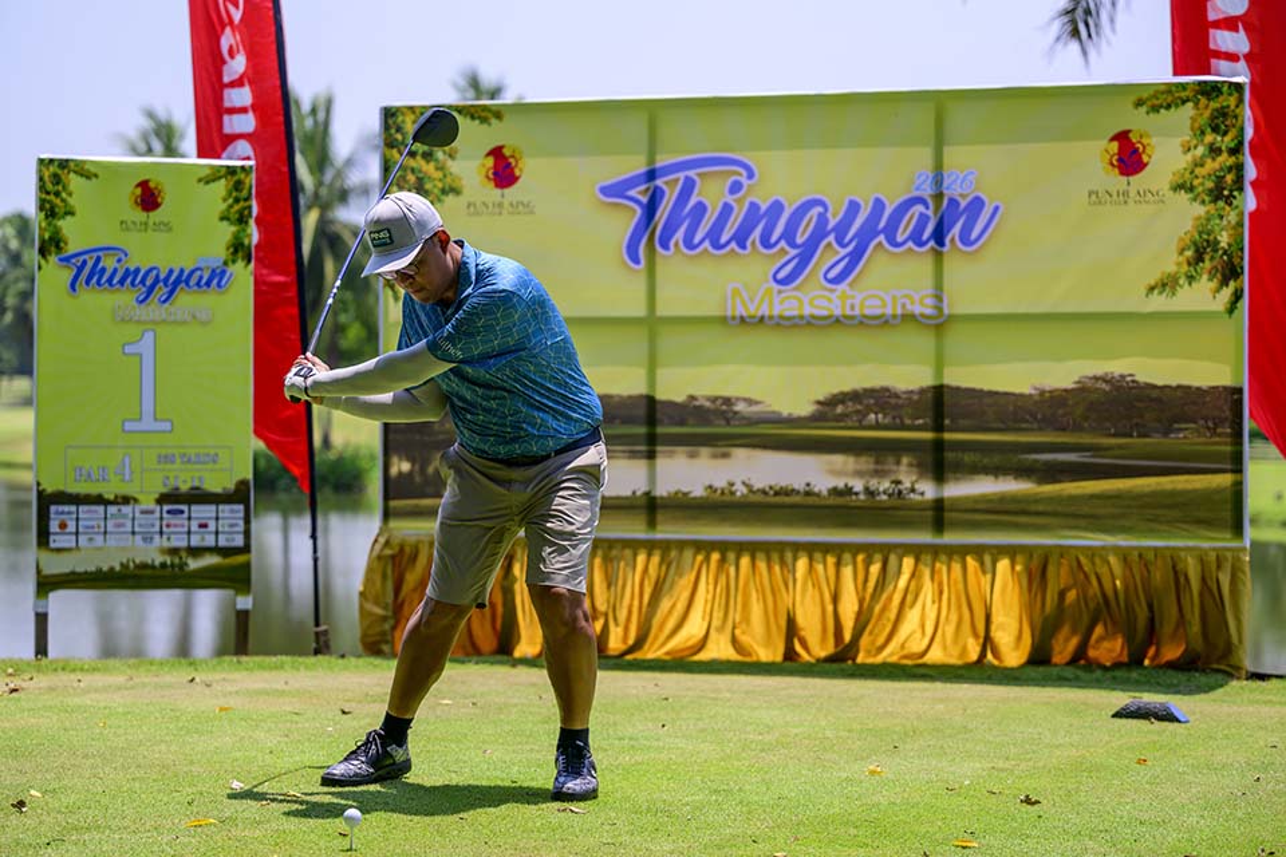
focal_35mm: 85
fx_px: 3036
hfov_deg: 23.9
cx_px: 643
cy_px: 428
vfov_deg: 16.1
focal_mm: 85
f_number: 2.8
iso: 360
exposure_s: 1/8000
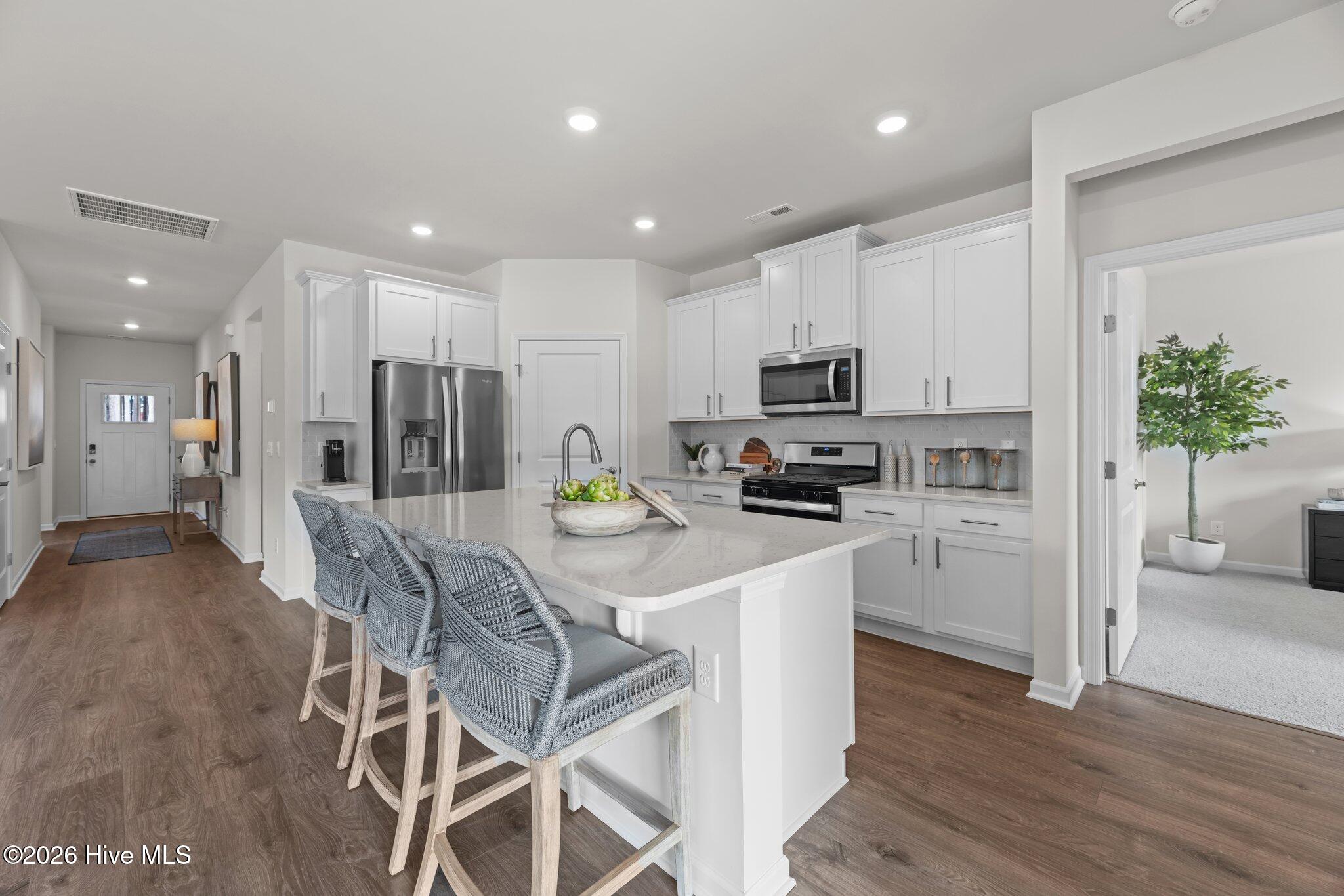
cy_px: 448
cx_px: 672
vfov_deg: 81.2
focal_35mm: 14
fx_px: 523
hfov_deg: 104.3
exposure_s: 1/3
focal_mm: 14
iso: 400
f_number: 9
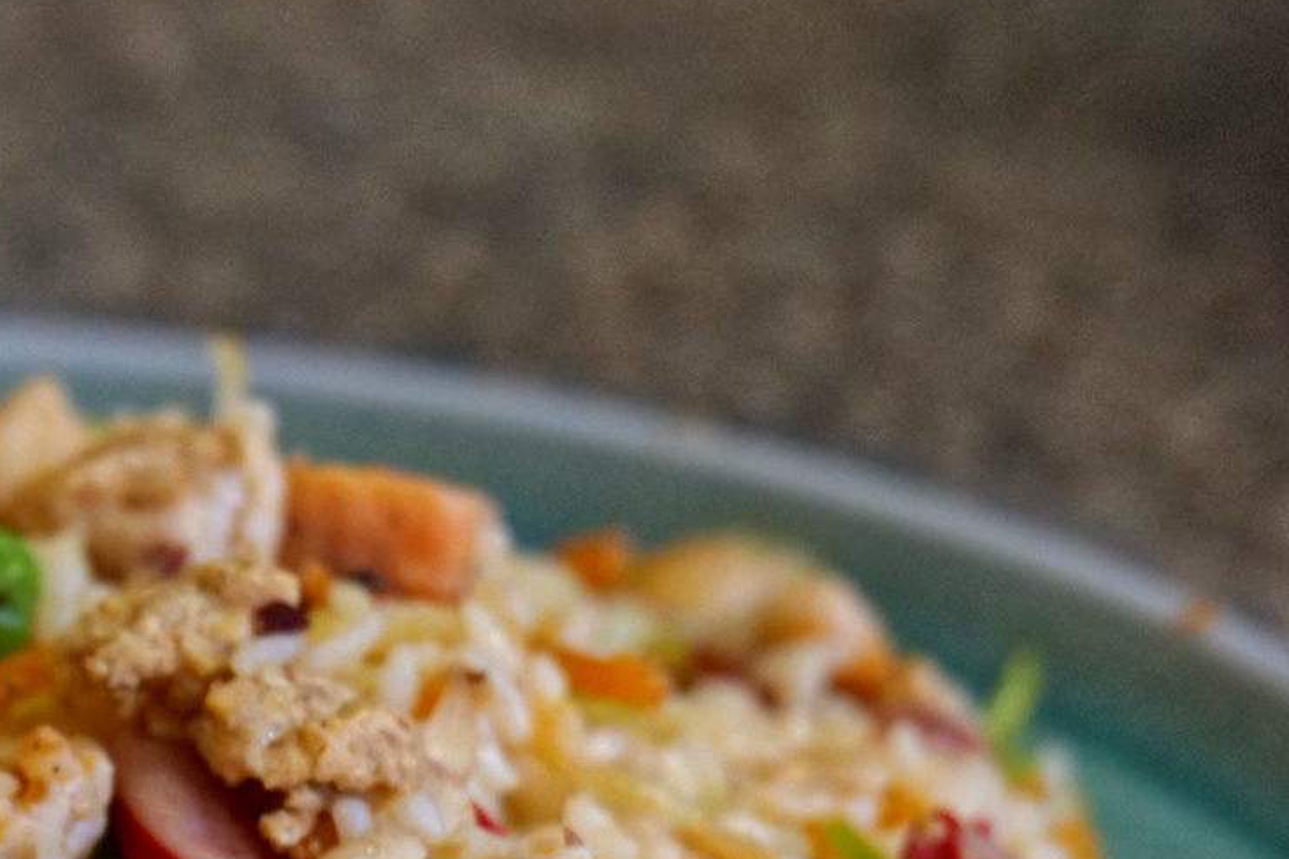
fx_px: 5620
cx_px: -327
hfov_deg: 12.7
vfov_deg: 8.7
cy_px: 933
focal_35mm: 157
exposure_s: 1/80
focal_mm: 60
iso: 5000
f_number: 7.1
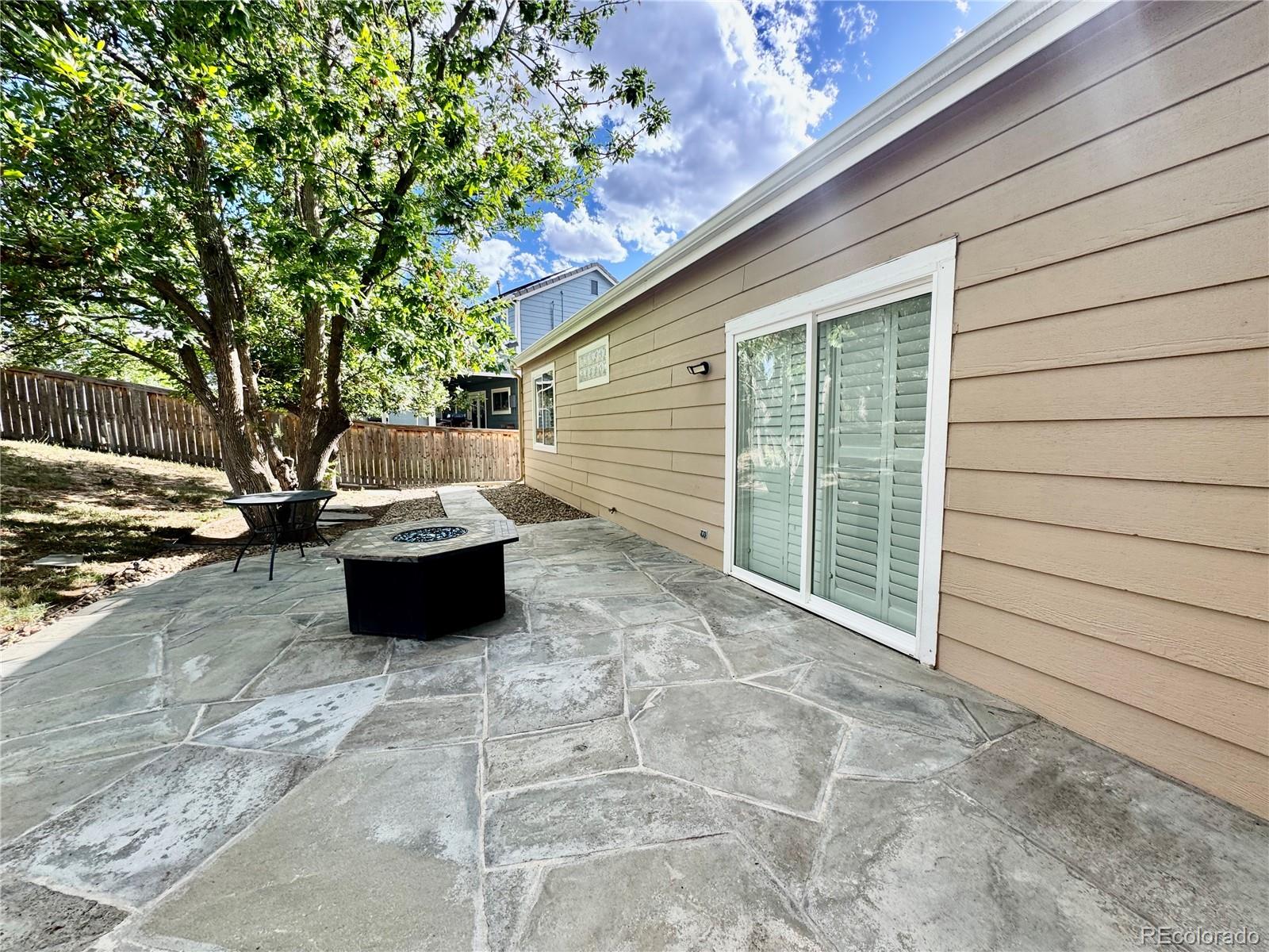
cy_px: 476
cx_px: 634
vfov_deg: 85.7
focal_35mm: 14
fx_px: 513
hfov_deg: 102.1
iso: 40
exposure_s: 1/306
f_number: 2.2
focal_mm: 2.22
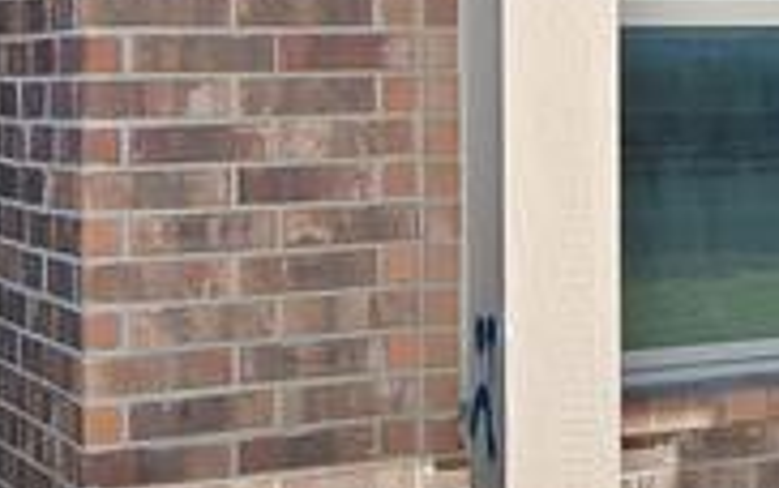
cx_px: 1280
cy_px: 28
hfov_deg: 16.7
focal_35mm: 109
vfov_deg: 11.9
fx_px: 2316
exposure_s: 1/125
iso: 640
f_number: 9
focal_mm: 19
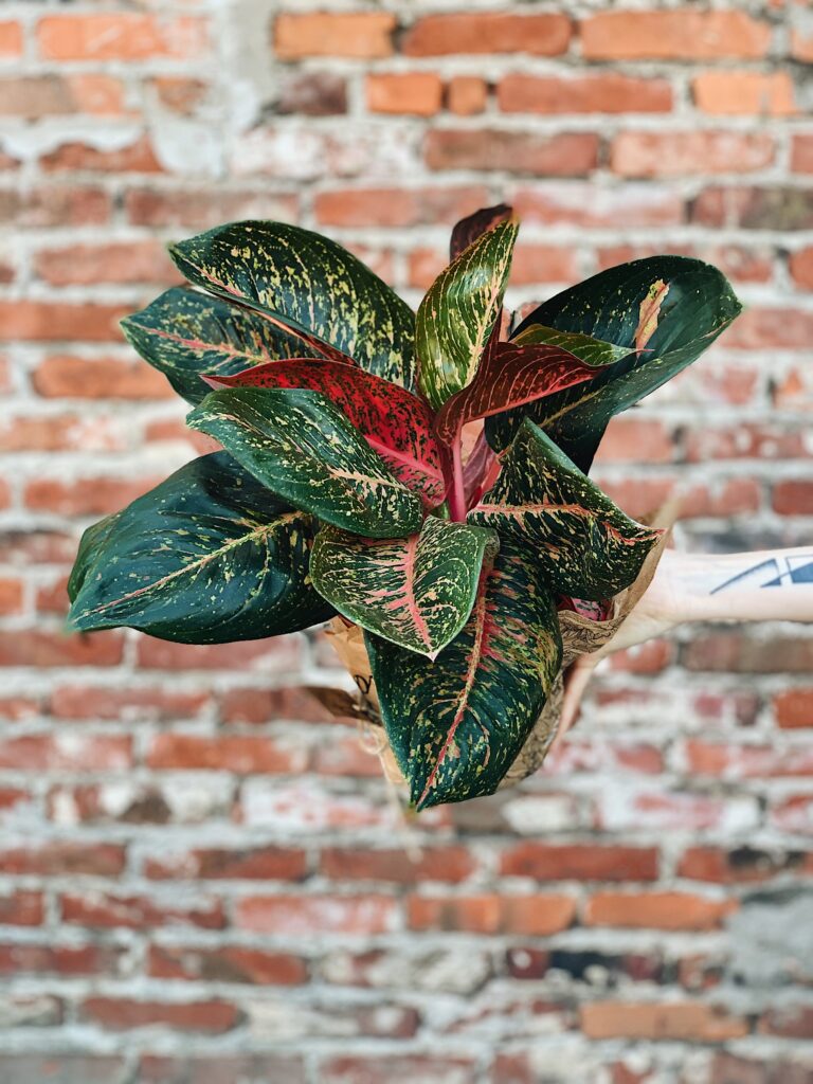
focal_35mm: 52
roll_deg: -0.3
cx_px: 406
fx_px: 1628
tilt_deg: -8.0
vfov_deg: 36.8
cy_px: 542
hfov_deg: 28.0
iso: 40
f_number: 2.4
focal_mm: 6
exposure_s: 1/122
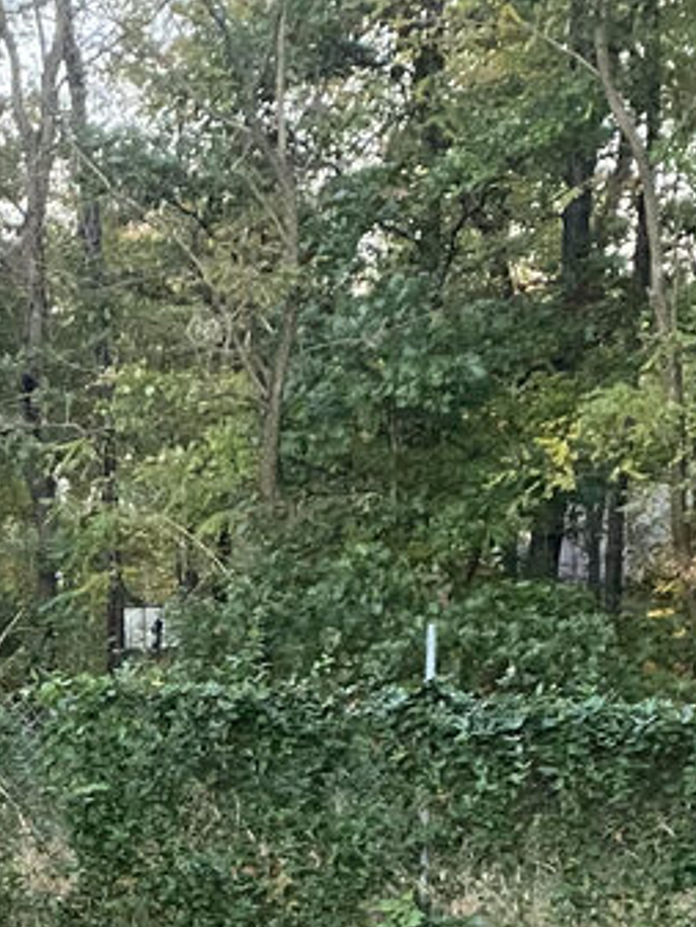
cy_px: 1175
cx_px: -217
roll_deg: +0.0
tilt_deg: -9.5
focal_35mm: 108
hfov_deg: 13.2
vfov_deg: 17.2
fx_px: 2893
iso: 400
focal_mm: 4.25
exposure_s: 1/60
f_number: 1.8
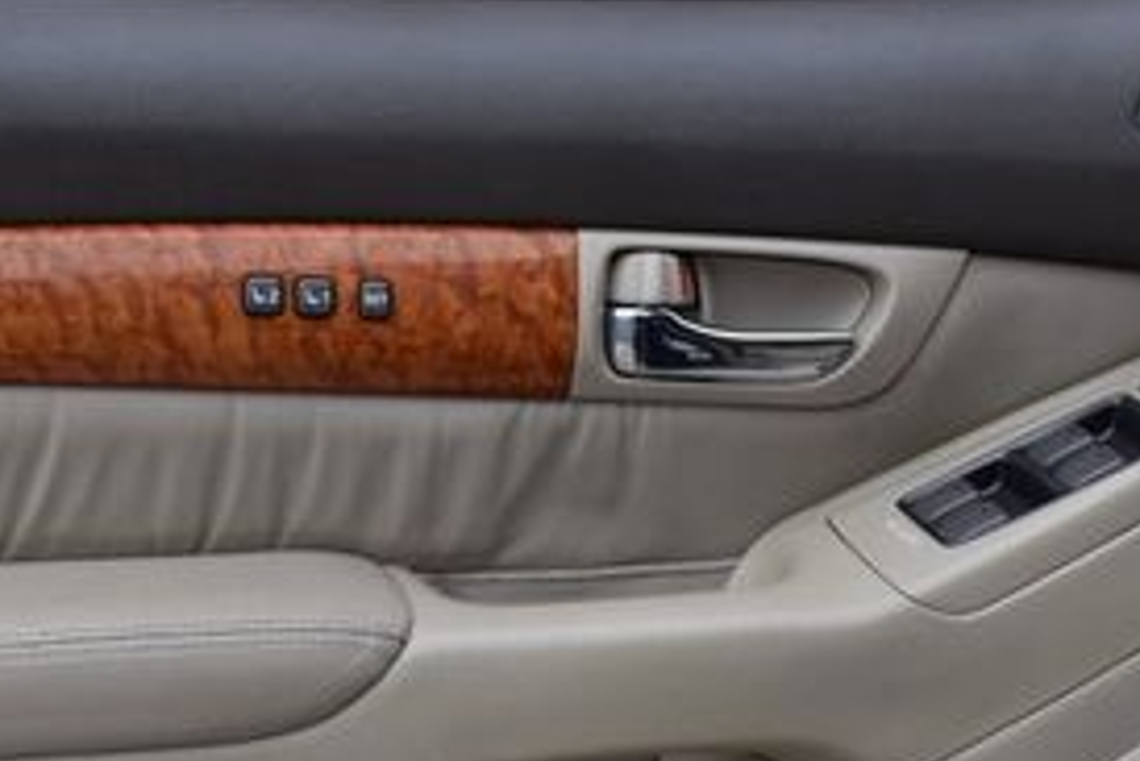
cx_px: 582
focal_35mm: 77
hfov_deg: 26.3
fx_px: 2440
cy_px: 803
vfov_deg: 17.2
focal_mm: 22
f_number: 10
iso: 400
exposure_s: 1/200
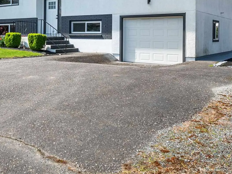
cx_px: 49
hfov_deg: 42.9
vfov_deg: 33.3
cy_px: 33
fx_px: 281
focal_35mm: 42
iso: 250
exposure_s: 1/640
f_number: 8
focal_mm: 10
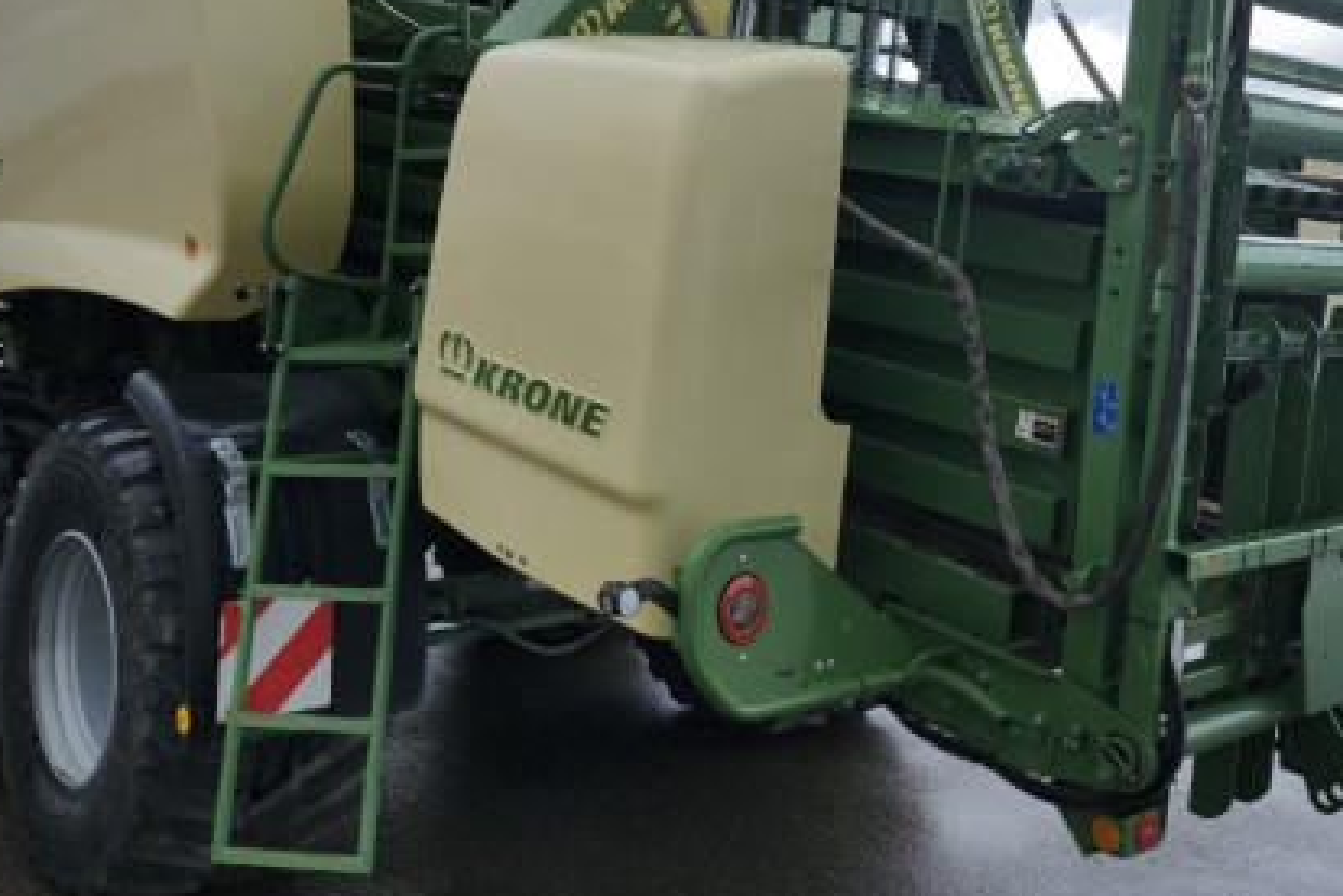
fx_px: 1380
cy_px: 192
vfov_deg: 34.9
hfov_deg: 51.8
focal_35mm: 37
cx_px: 626
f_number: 1.8
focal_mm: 5.54
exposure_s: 1/531
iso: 25
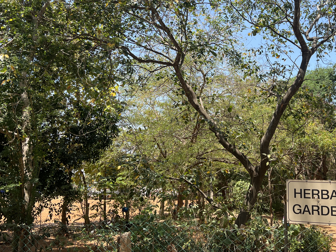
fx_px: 369
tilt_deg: +11.2
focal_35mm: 38
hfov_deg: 48.2
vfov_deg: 37.7
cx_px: 224
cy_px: 109
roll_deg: +0.0
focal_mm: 5.7
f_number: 1.5
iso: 50
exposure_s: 1/1645
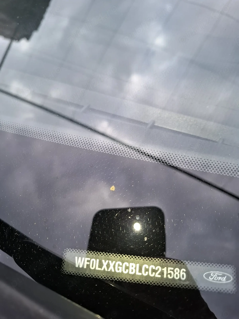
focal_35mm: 23
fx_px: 212
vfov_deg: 73.9
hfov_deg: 58.9
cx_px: 120
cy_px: 160
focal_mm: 5.54
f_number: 1.8
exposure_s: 1/100
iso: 50
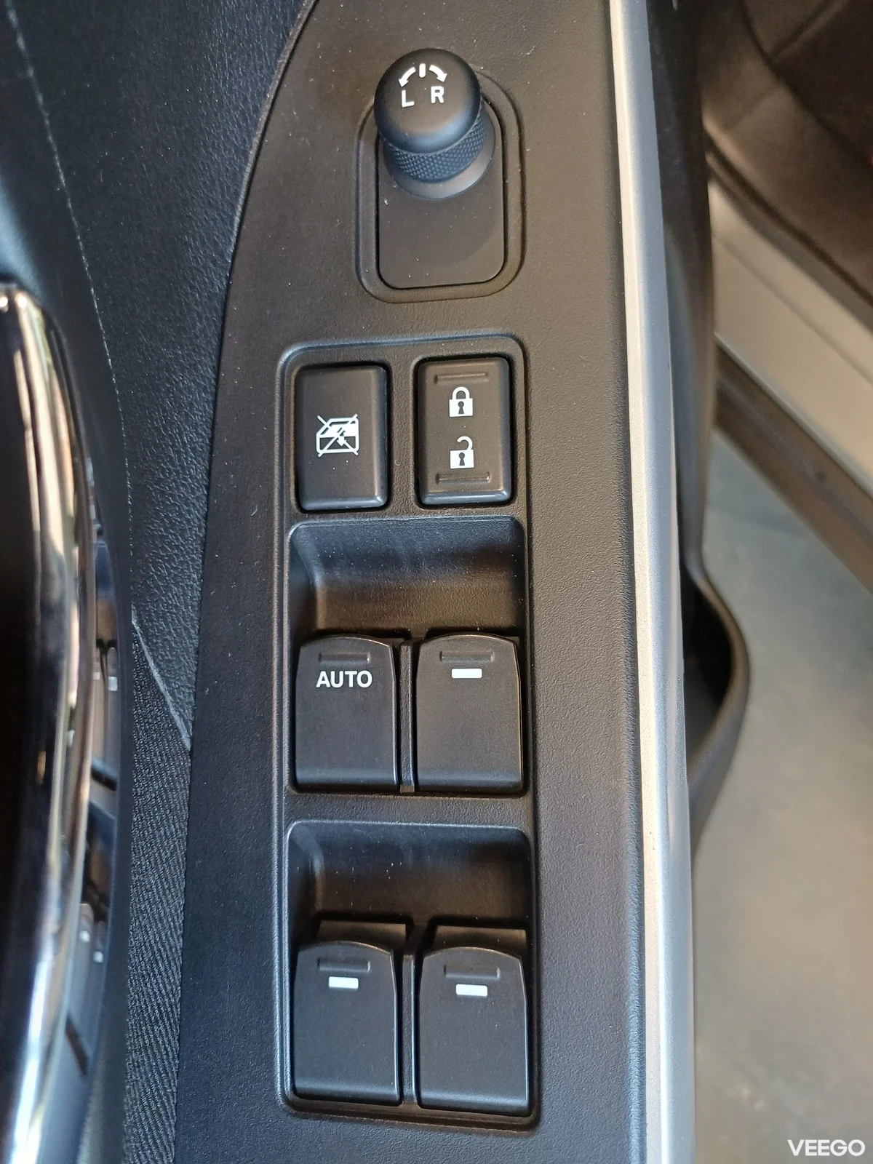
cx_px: 436
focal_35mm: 25
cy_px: 582
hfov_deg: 54.9
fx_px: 841
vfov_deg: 69.4
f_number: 1.8
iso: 320
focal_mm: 4.65
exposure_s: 1/33.3
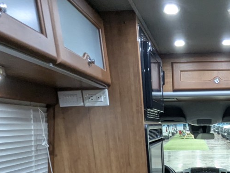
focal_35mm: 45
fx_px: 299
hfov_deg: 39.0
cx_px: 208
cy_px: 236
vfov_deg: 26.4
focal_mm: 2.35
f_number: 2.2
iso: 214
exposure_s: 1/35.1
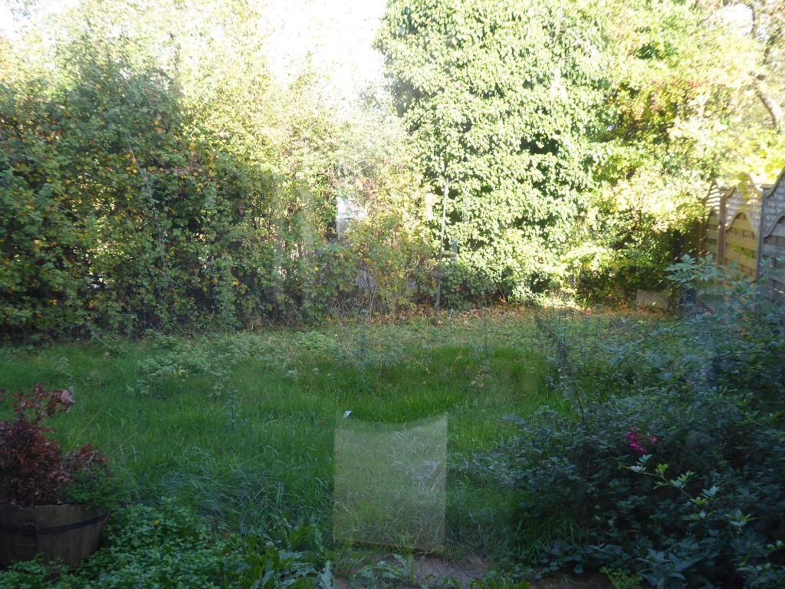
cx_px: 392
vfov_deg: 39.7
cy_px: 294
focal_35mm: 36
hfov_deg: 51.4
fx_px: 816
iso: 100
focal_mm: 6.3
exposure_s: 1/60
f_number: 3.7
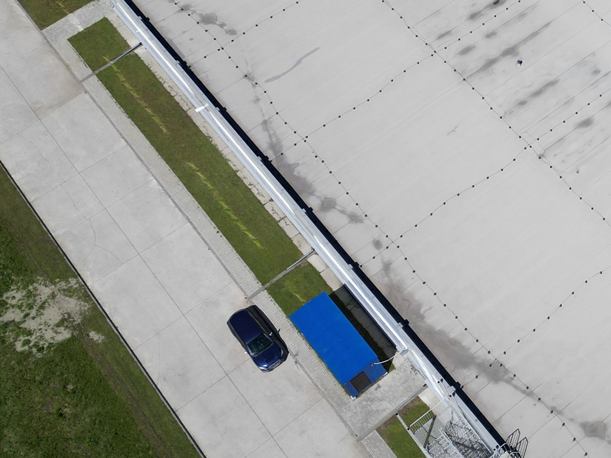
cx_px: 697
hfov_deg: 28.4
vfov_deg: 23.9
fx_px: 1077
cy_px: 135
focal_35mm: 61
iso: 100
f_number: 1.7
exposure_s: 1/5000
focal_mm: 6.72
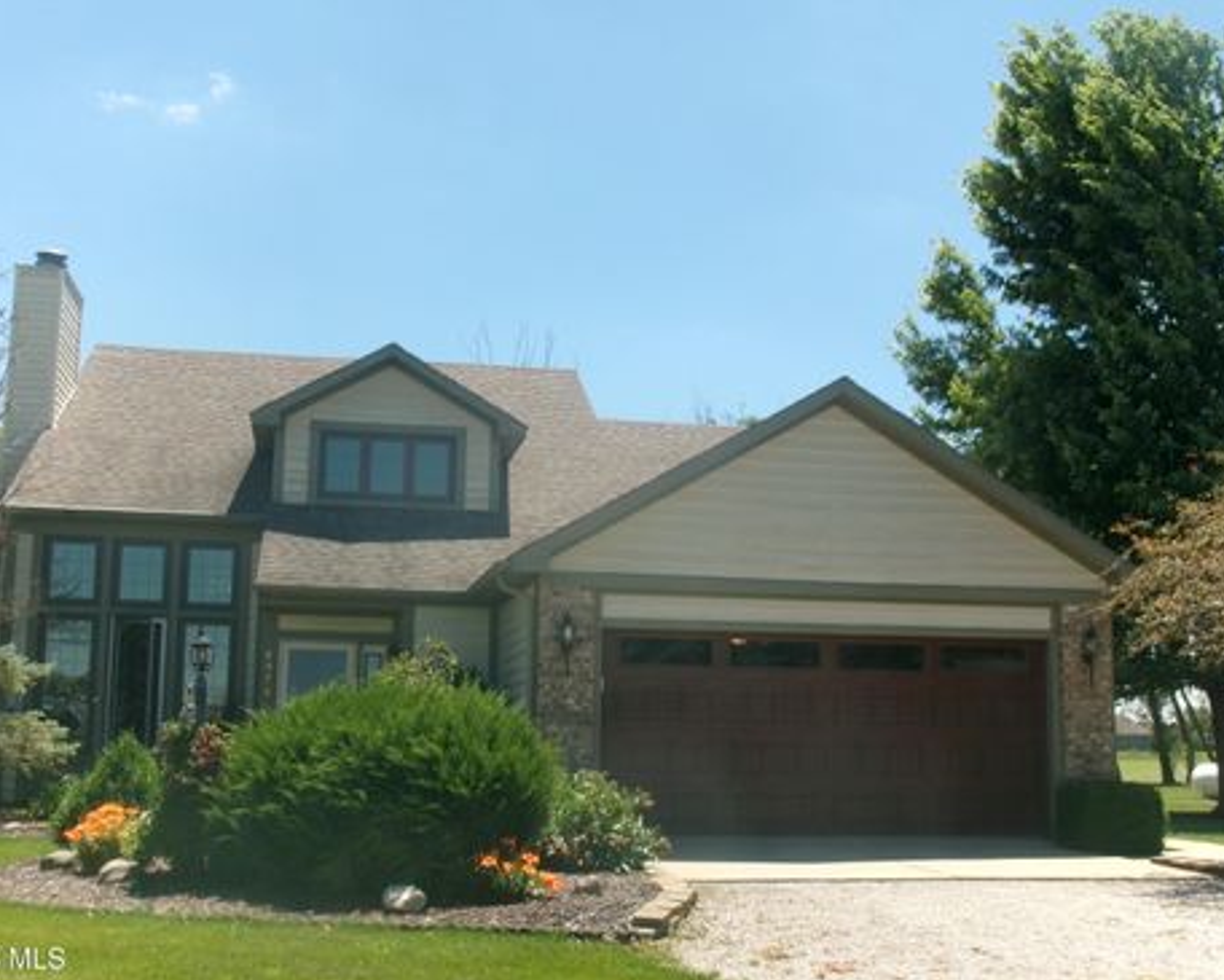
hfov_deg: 40.3
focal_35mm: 46
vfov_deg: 32.8
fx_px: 1667
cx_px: 580
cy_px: 501
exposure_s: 1/70
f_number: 12.5
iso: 100
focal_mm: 7.8
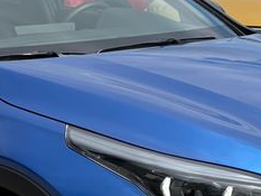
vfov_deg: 11.1
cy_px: 123
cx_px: 94
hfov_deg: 14.7
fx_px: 1011
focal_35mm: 134
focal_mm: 5.96
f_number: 1.6
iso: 50
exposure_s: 1/3831
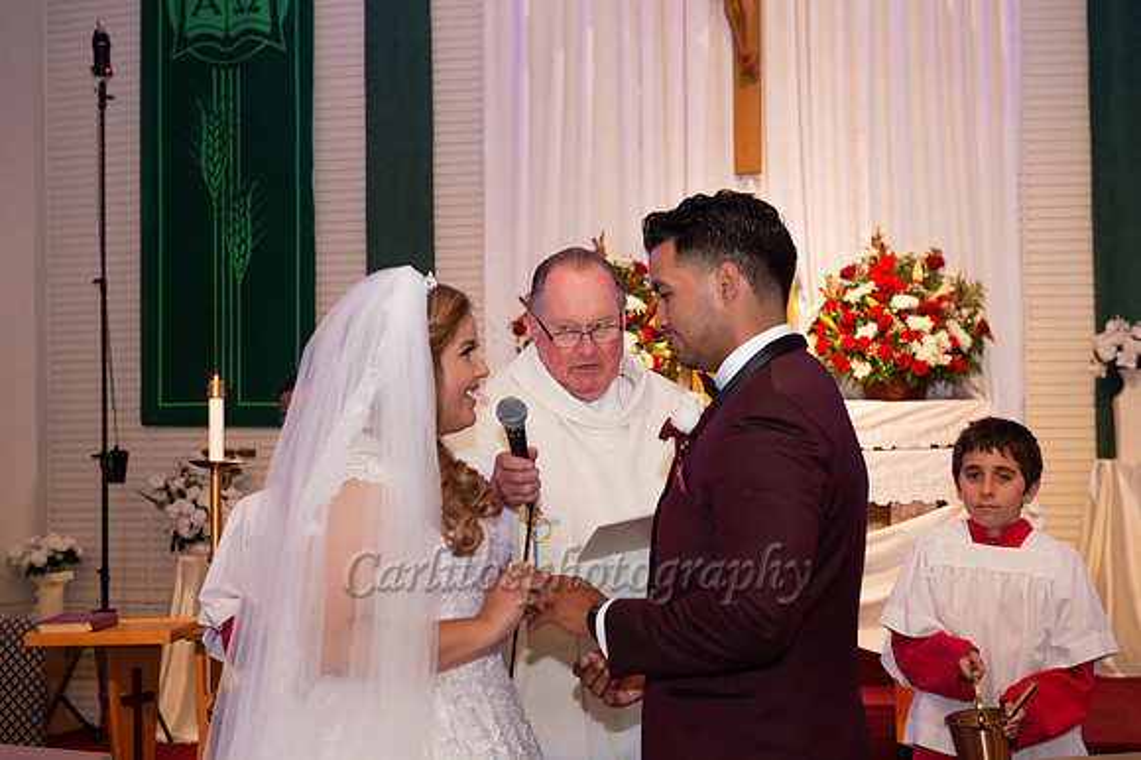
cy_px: 380
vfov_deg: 21.9
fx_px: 1964
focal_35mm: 62
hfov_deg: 32.4
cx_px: 570
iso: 1250
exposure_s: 1/60
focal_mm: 62
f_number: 4.5
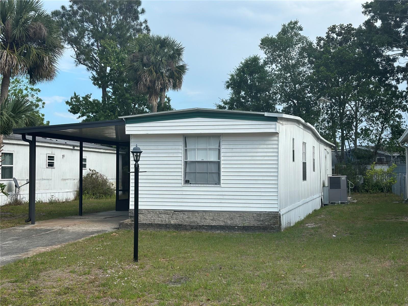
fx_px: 566
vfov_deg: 30.3
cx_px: 204
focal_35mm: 48
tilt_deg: +2.6
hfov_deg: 39.7
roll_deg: +0.5
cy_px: 153
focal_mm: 6.86
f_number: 1.78
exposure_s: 1/3257
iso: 80
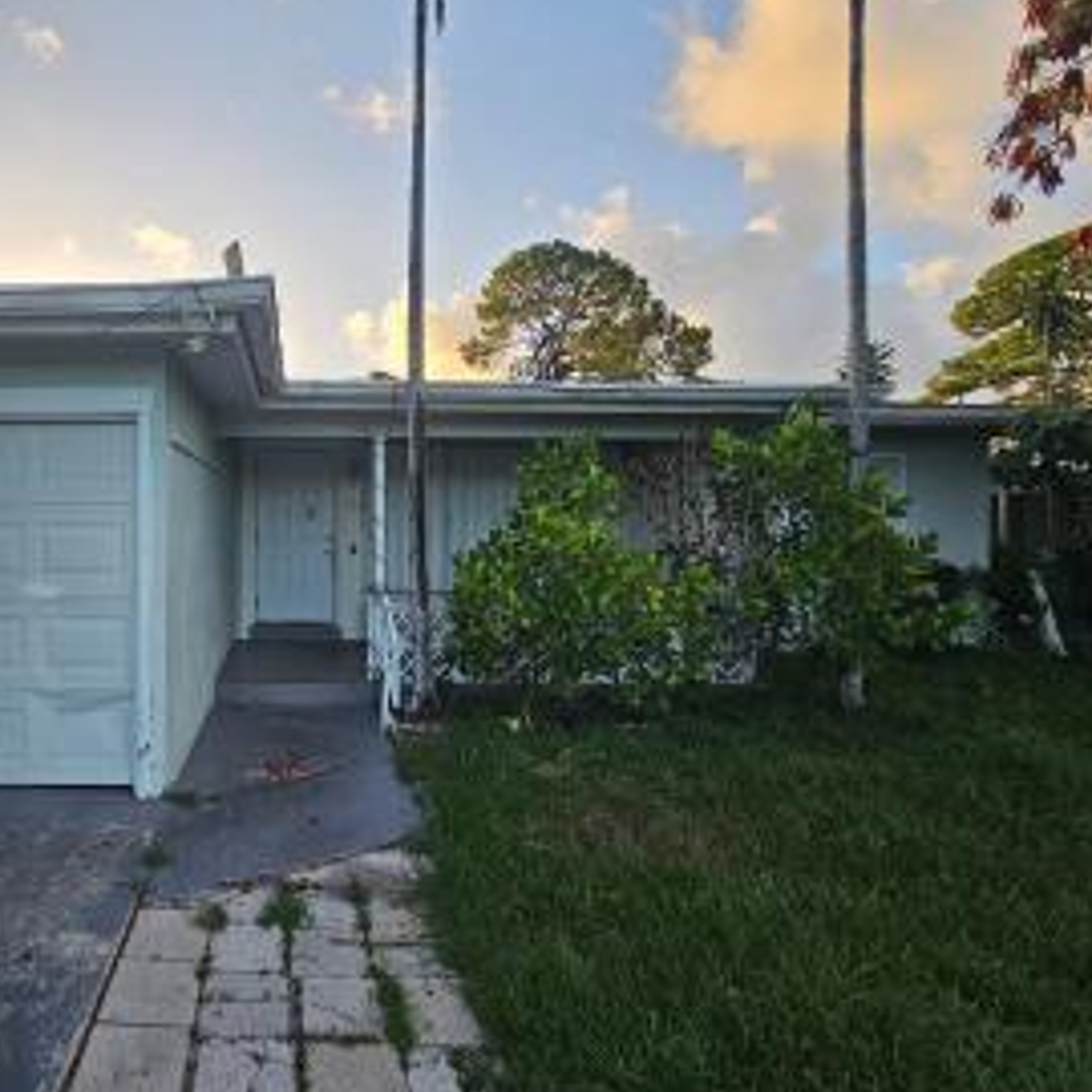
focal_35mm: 17
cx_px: 291
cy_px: 514
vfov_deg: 83.9
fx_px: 607
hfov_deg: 78.5
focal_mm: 2.2
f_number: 2.2
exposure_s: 1/359
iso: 64
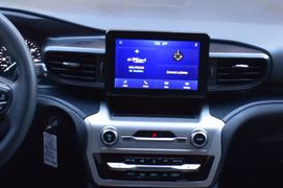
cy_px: 79
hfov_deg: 25.9
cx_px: 183
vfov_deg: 17.4
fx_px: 612
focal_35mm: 78
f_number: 6.3
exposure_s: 1/15
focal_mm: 22
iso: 720
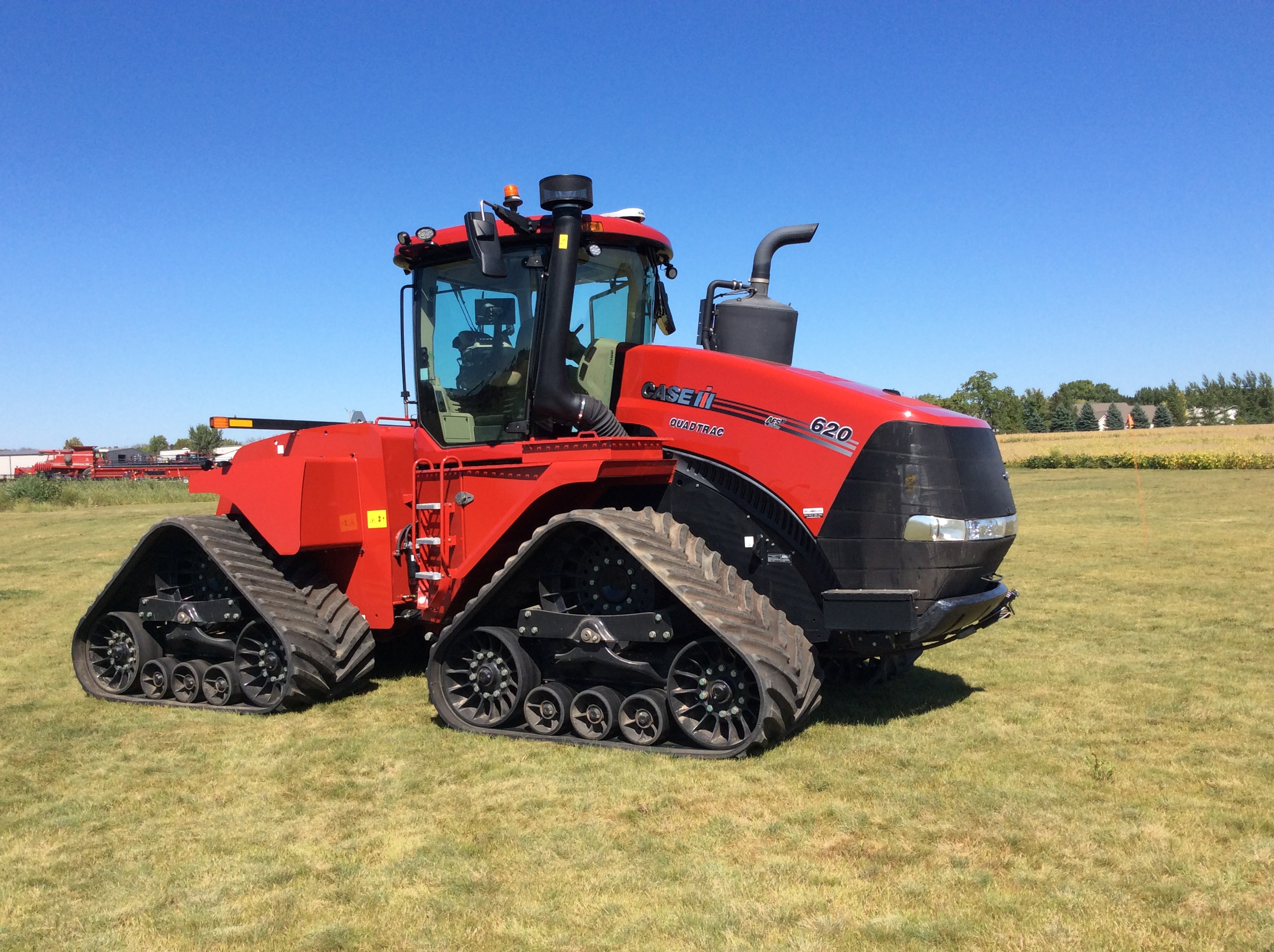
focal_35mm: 32
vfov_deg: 44.1
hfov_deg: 56.9
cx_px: 637
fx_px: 1176
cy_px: 476
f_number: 2.4
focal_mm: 3.3
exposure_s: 1/1300
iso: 32
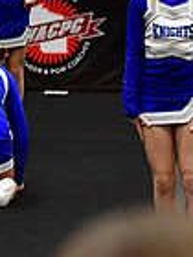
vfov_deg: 3.9
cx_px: -296
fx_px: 3821
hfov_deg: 2.9
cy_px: -5
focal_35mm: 514
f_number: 3.5
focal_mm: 86
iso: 4000
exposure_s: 1/500
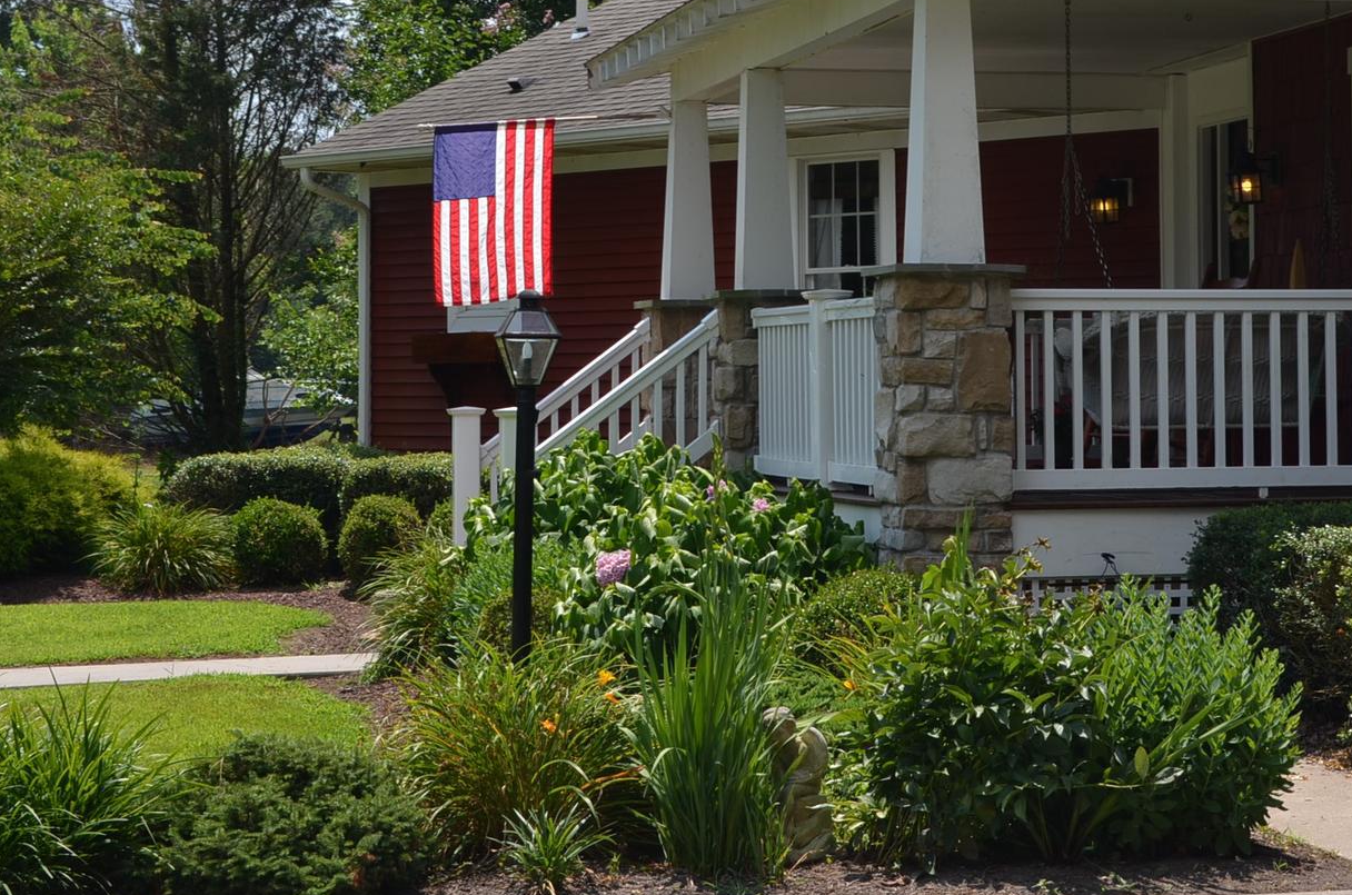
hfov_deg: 21.2
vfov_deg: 14.1
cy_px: 238
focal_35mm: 96
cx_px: 887
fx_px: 3597
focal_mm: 38
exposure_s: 1/200
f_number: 9
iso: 100
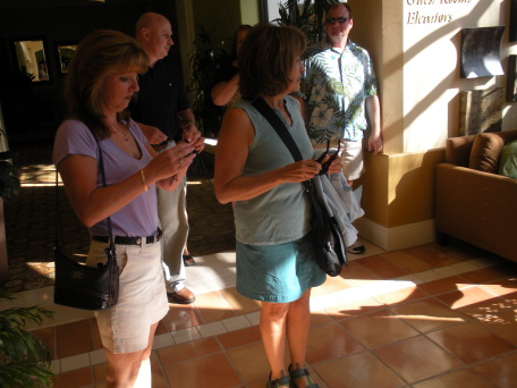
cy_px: 194
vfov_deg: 39.7
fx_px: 538
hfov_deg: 51.4
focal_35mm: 36
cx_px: 258
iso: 64
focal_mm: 6.3
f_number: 3.5
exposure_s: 1/81.6
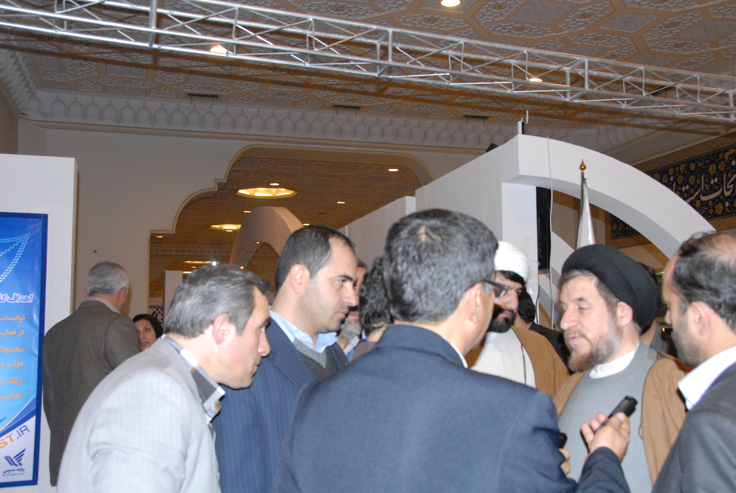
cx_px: 368
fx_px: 798
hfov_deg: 49.5
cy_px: 246
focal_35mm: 39
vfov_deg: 34.3
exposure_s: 1/60
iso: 1250
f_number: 7.1
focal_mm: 26
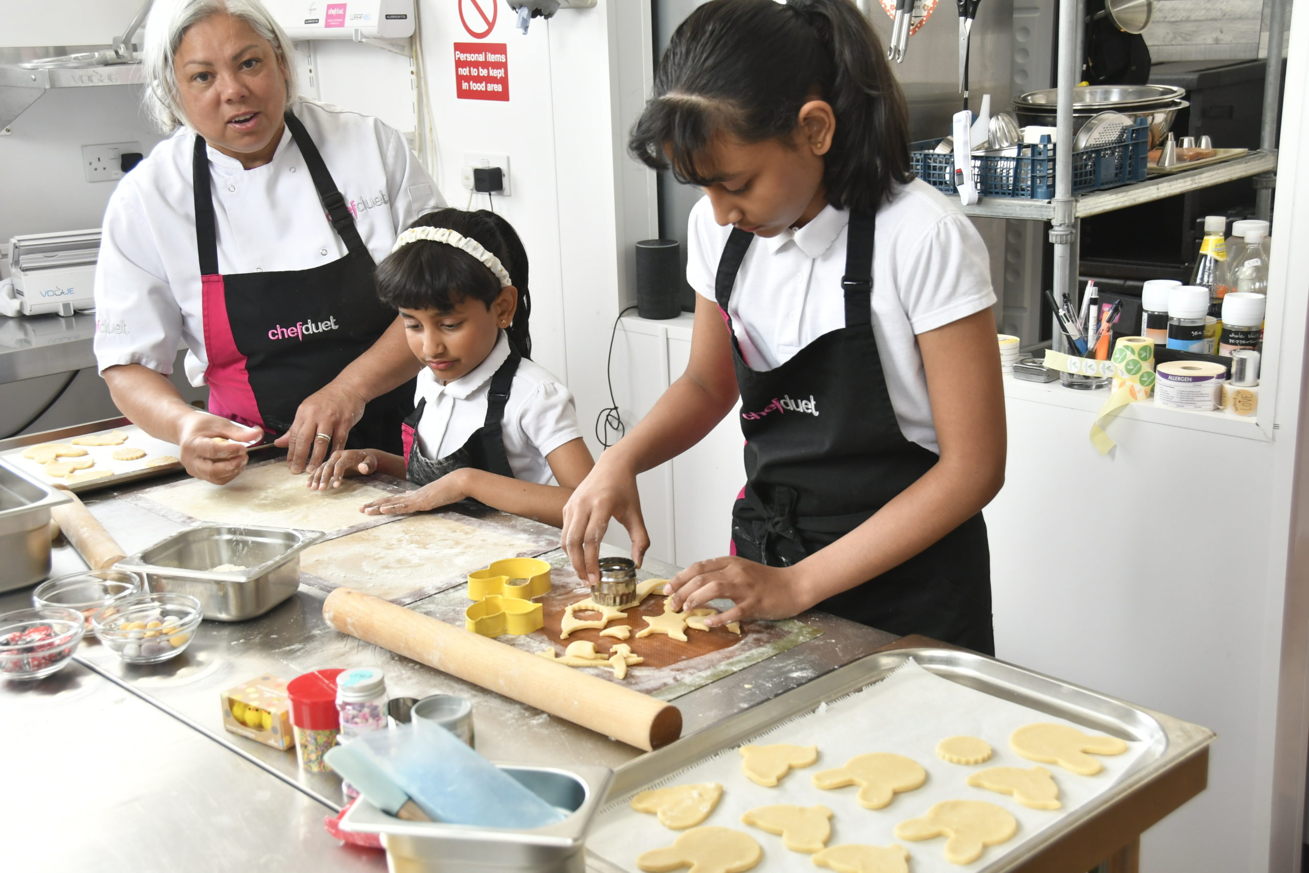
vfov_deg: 30.9
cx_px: 654
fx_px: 1582
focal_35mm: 44
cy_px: 436
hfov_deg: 45.0
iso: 640
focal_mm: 29
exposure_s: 1/60
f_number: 6.3
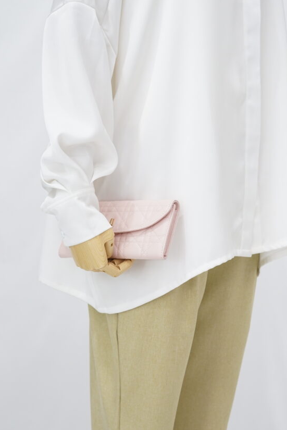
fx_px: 741
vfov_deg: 32.4
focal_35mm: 62
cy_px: 228
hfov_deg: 21.9
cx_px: 155
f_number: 6.3
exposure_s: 1/10
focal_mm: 50
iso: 640
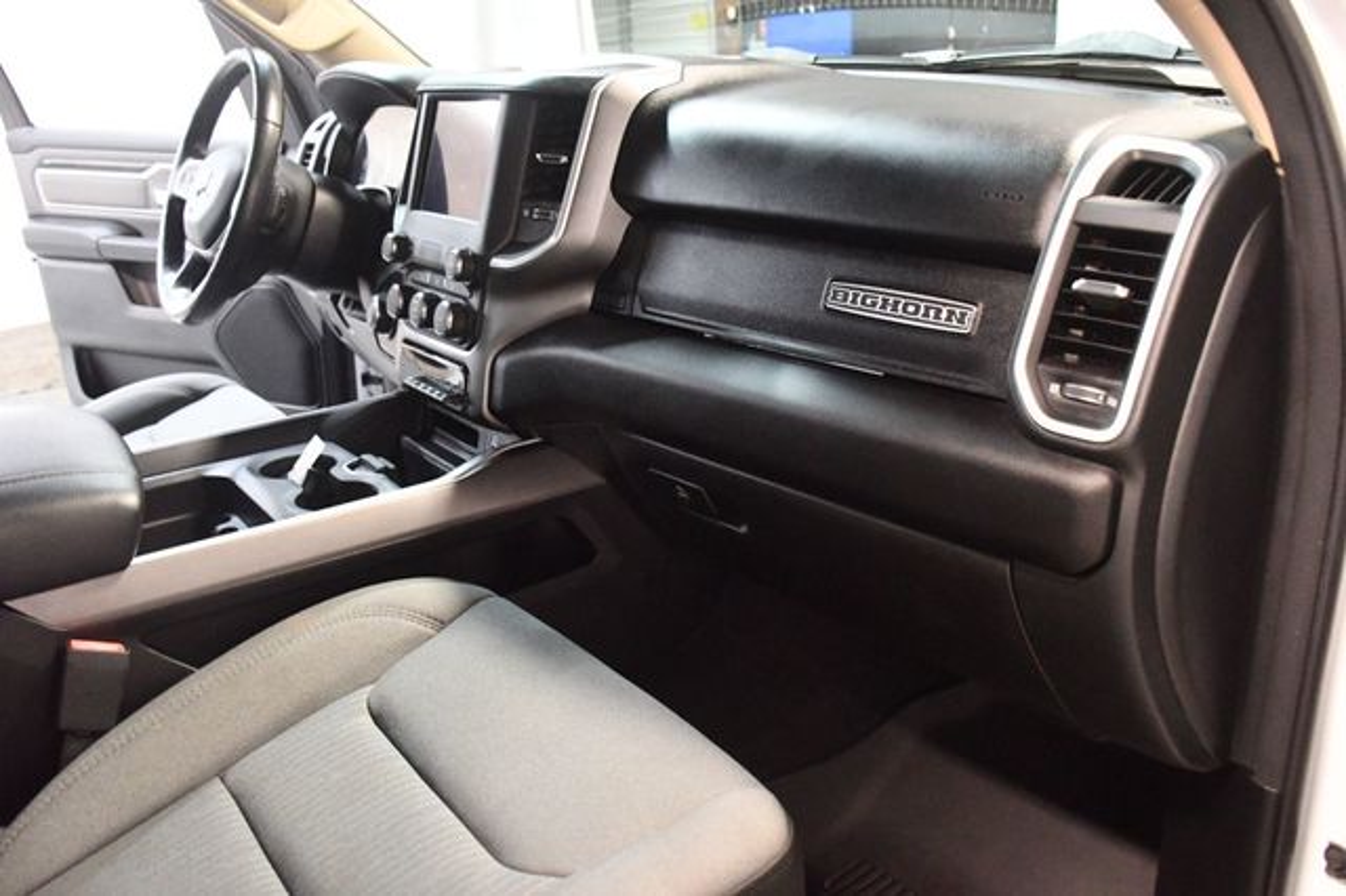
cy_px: 448
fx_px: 1121
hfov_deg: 62.0
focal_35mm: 30
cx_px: 673
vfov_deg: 43.6
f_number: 3.5
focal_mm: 20
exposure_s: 1/60
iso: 10000
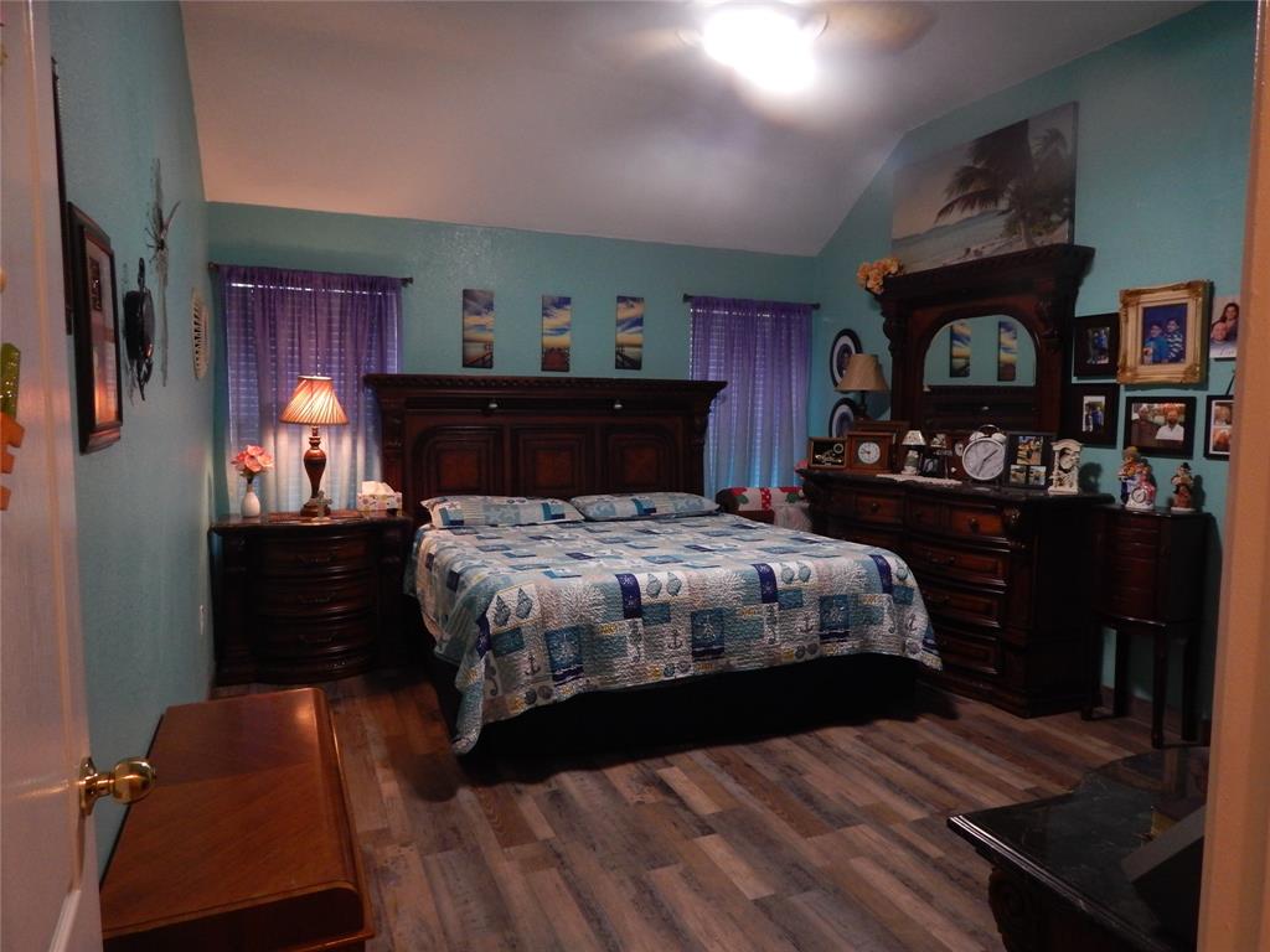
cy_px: 476
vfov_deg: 58.9
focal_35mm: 23
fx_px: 844
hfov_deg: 73.9
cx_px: 635
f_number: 3
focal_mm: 4
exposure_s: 1/30
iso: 360
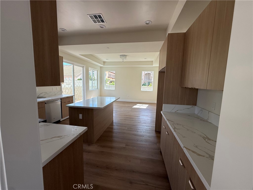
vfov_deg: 85.7
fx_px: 102
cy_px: 95
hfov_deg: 102.1
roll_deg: -1.9
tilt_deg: -5.0
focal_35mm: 14
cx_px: 126
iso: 50
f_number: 2.2
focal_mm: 2.22
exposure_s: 1/270
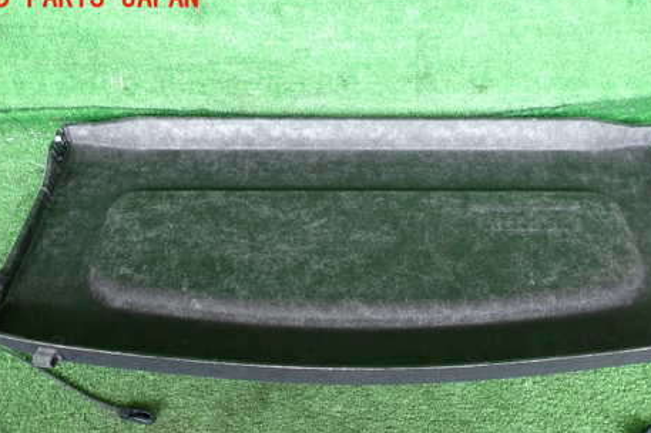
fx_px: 741
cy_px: 301
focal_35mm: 41
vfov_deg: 32.2
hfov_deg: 47.3
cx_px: 368
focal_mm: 5.4
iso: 200
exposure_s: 1/50
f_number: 2.3
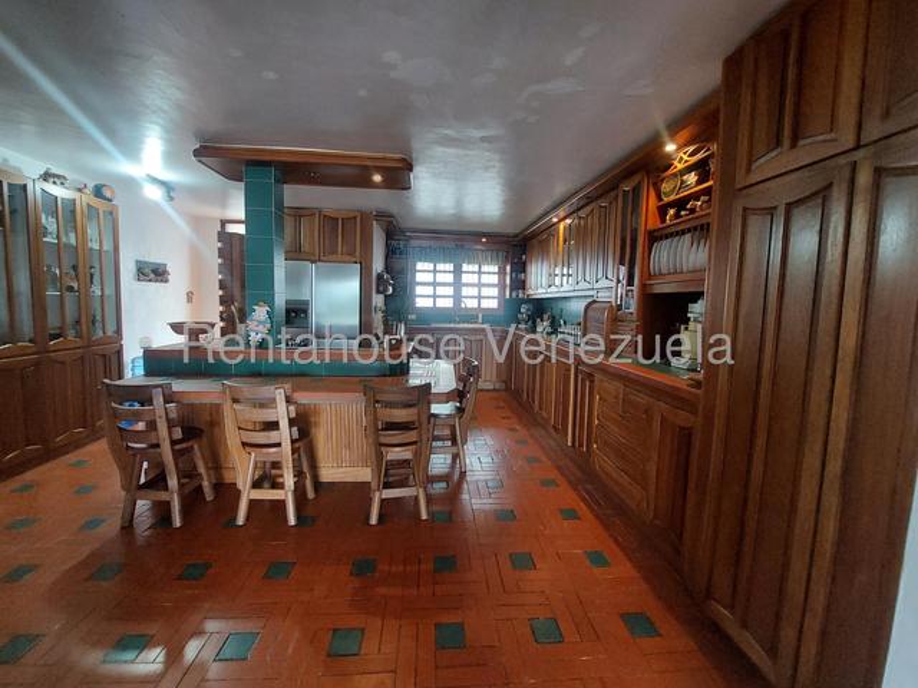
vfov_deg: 89.9
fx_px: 345
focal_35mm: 13
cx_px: 459
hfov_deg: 106.2
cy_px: 344
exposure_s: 1/30
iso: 400
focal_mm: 1.74
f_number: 2.2
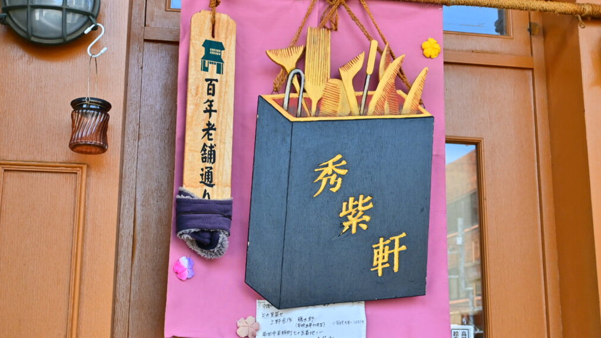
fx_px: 778
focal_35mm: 49
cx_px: 304
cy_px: 167
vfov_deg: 24.5
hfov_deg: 42.3
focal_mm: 30.5
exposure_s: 1/125
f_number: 8
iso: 250
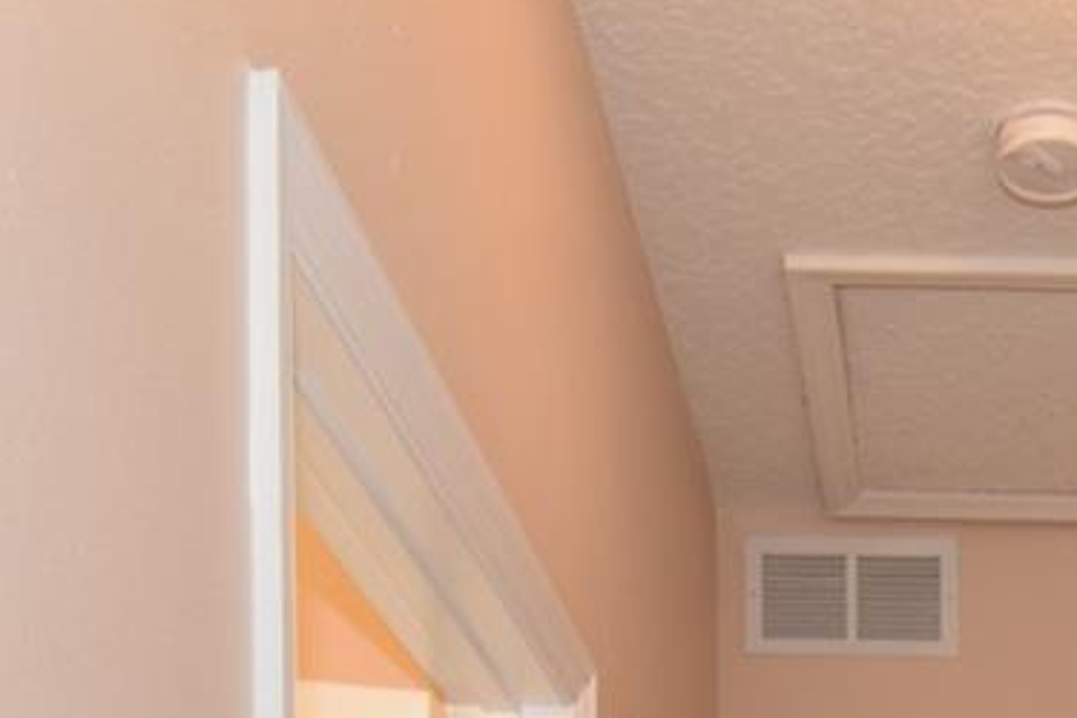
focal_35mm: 64
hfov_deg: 29.2
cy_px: 1419
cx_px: 1100
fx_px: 1915
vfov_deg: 16.4
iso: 280
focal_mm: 10
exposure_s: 1/60
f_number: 4
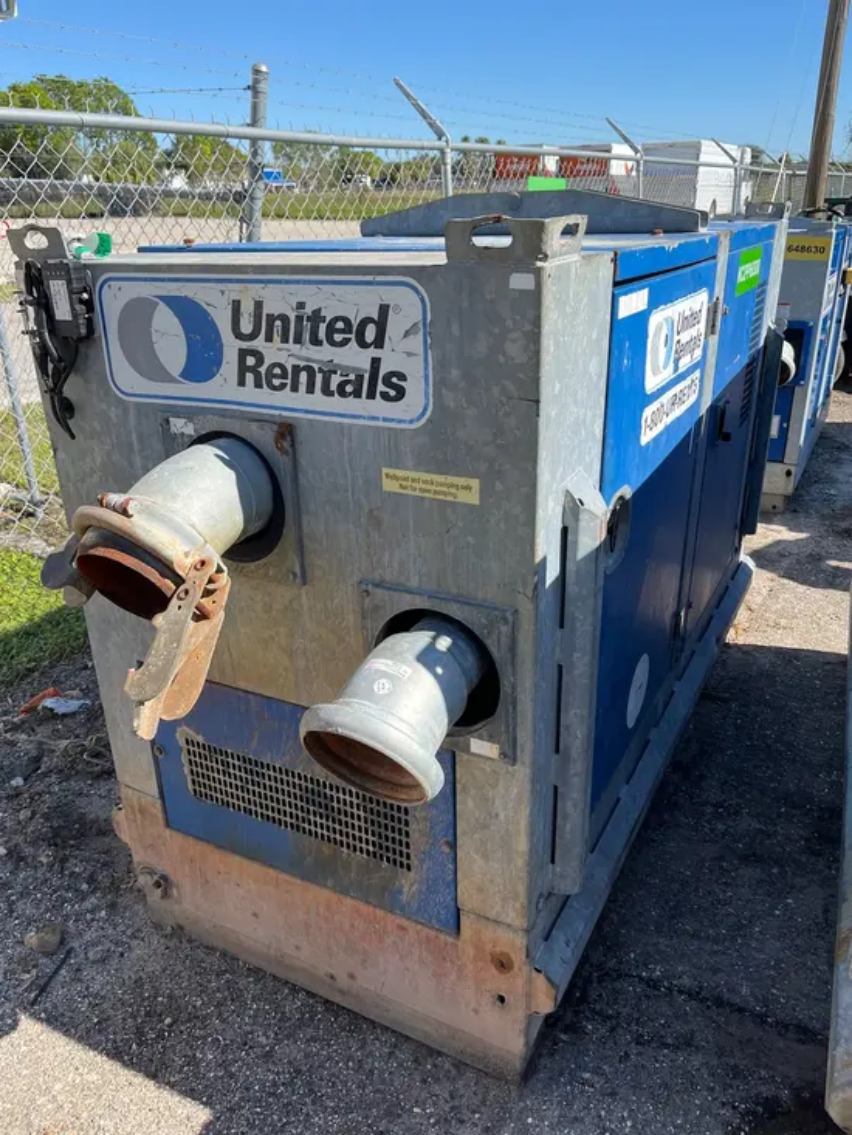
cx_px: 426
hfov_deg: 53.1
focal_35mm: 26
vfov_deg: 67.3
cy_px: 568
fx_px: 853
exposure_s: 1/2024
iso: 50
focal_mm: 5.1
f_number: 1.6
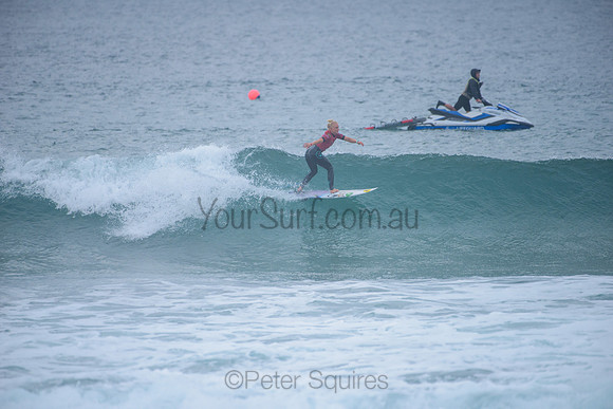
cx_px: 306
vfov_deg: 2.8
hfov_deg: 4.1
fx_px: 8515
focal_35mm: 500
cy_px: 204
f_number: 5.6
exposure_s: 1/2000
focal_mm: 500
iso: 450
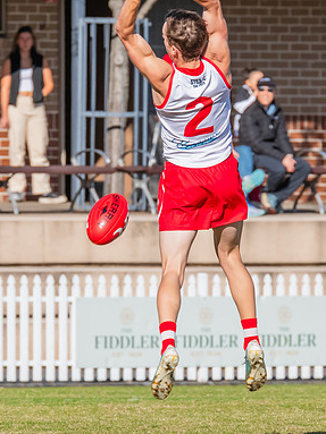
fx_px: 14574
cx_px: 152
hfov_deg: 1.3
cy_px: 129
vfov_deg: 1.7
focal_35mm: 1160
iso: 800
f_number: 14
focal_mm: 420
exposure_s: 1/1250
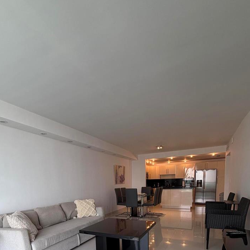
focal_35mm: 21
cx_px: 112
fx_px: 172
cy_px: 205
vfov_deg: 64.7
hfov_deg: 71.9
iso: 80
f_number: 2.2
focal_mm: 2.22
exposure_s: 1/121
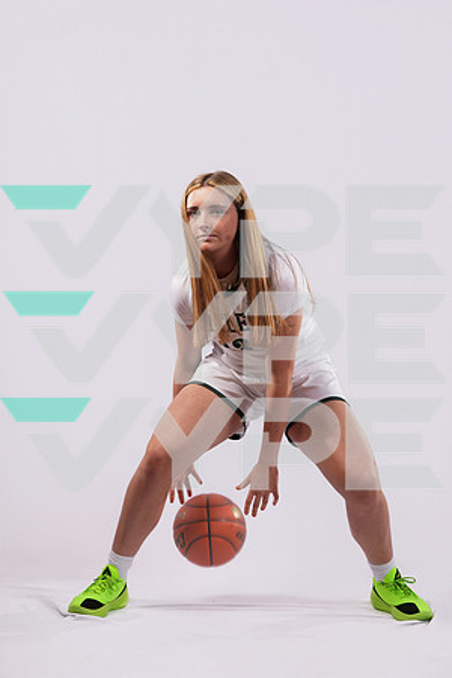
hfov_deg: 16.5
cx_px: 226
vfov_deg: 24.5
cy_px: 339
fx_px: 1563
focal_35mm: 83
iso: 160
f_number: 11
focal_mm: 83
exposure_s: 1/125
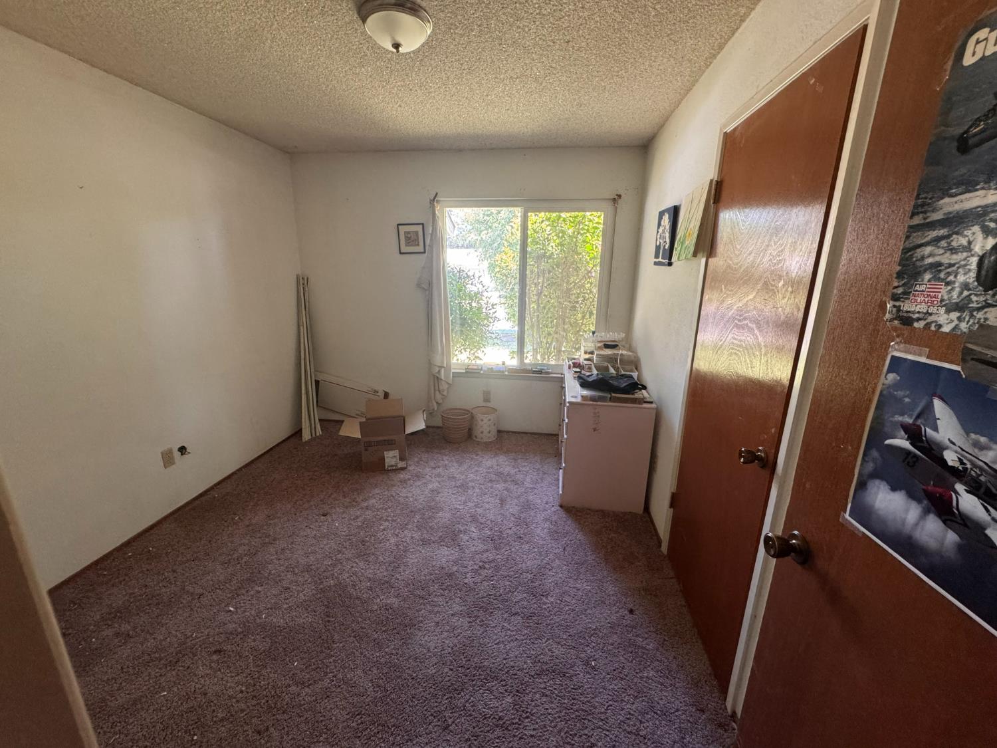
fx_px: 403
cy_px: 374
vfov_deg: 85.7
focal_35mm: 14
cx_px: 498
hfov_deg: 102.1
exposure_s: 1/60
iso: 320
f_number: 2.2
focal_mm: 2.22
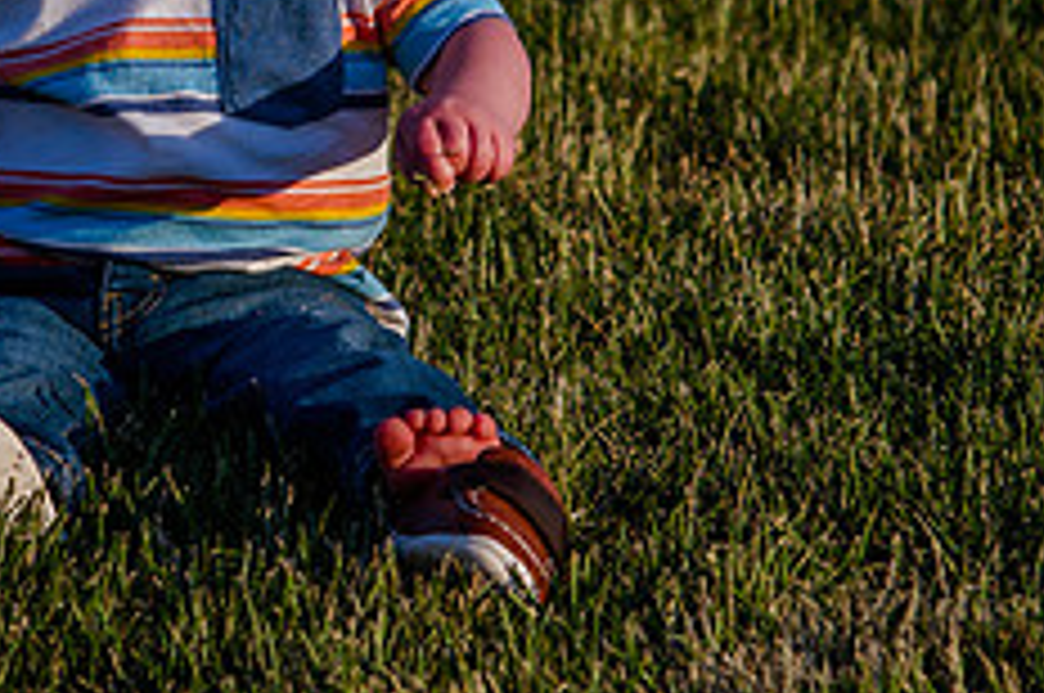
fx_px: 8369
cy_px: -27
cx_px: 199
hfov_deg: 7.1
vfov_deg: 4.7
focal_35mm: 289
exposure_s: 1/640
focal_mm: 85
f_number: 5
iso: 200
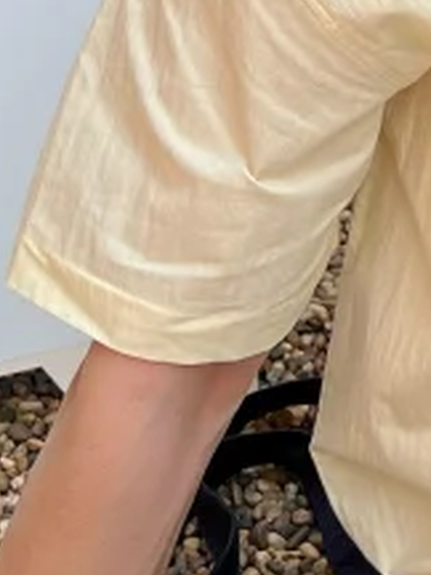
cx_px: 737
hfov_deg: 8.3
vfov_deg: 10.9
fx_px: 2872
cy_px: -367
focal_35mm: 173
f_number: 1.5
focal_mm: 5.7
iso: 50
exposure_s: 1/1124
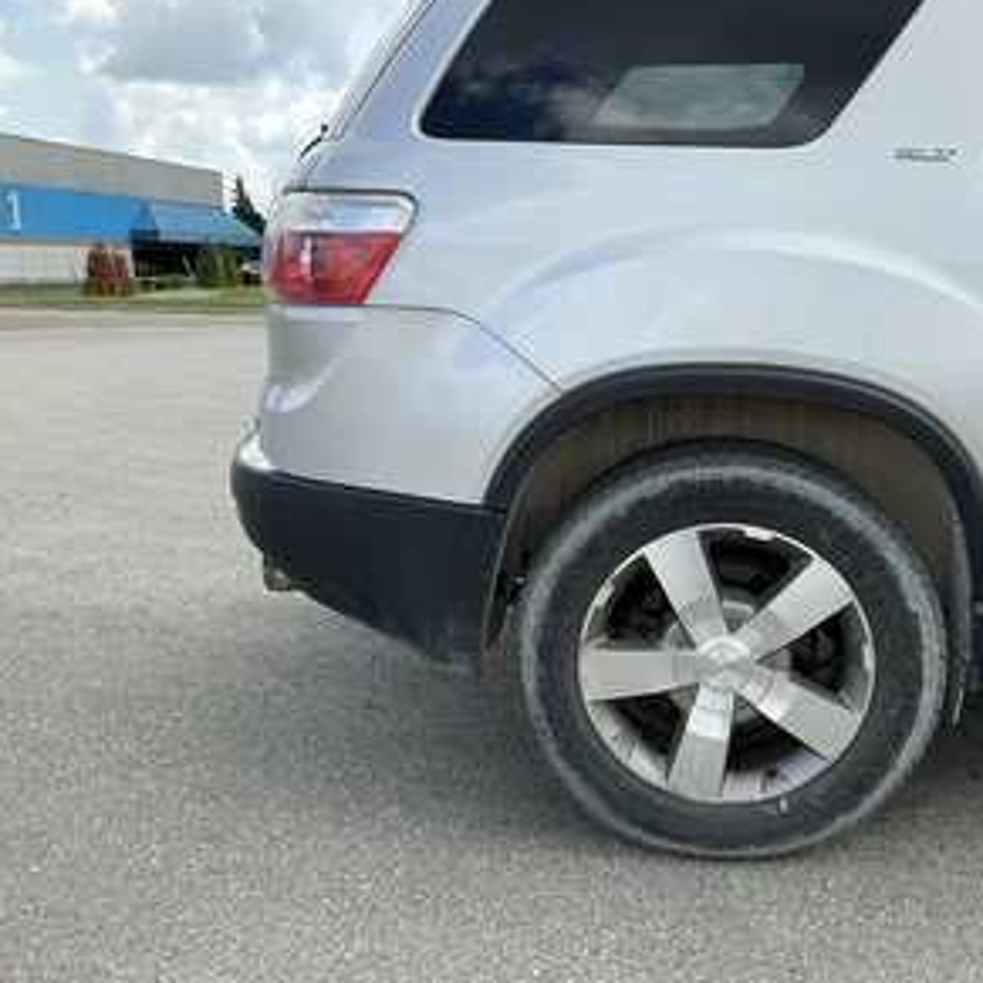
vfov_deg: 48.4
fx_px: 1092
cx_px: 534
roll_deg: +0.6
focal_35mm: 34
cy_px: 486
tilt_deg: -10.2
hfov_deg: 48.4
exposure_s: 1/1015
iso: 25
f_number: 1.8
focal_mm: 3
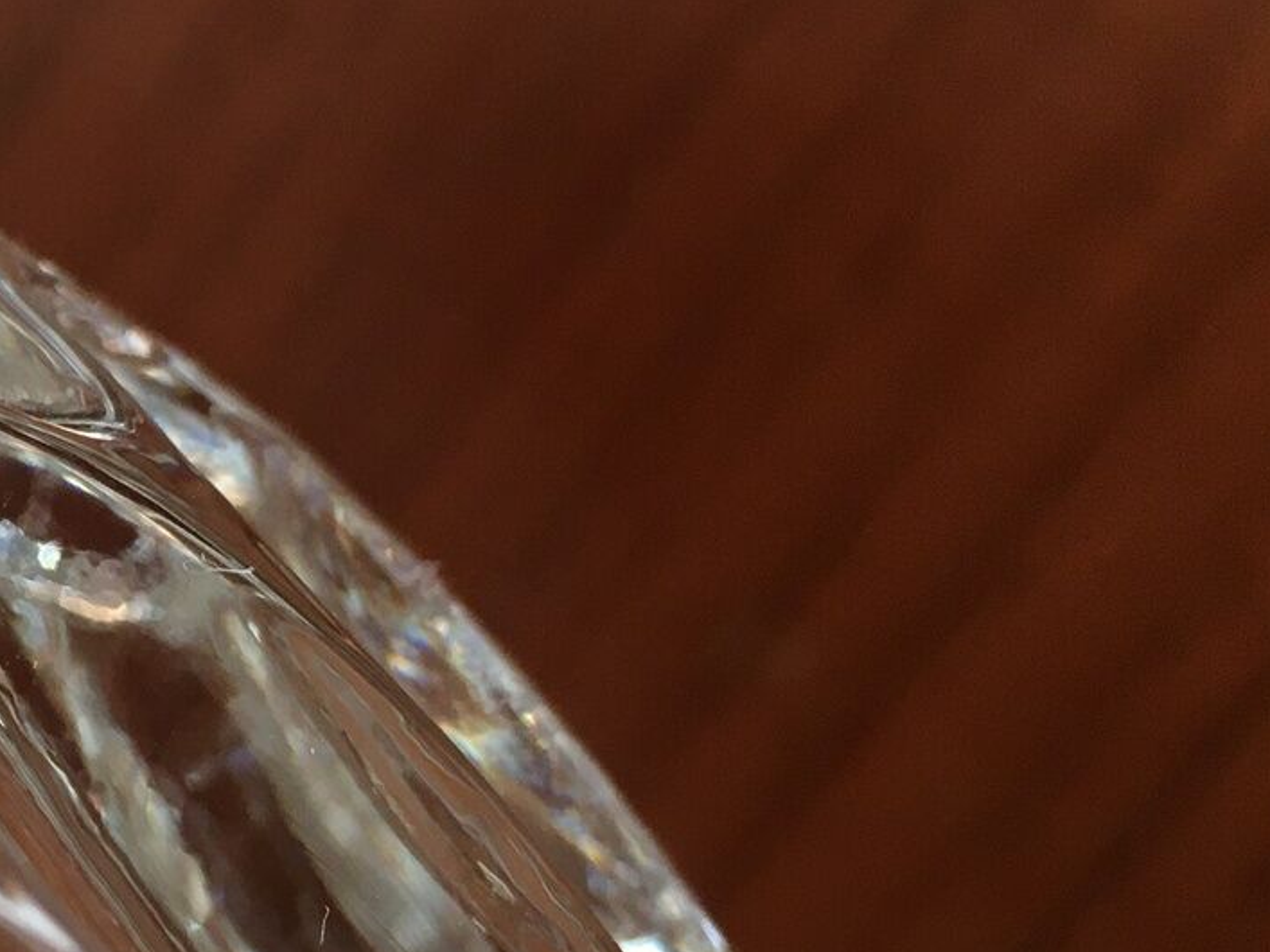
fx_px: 3008
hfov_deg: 21.3
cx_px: -449
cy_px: 794
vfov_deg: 17.8
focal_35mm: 82
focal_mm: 4.15
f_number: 2.2
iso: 50
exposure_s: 1/33
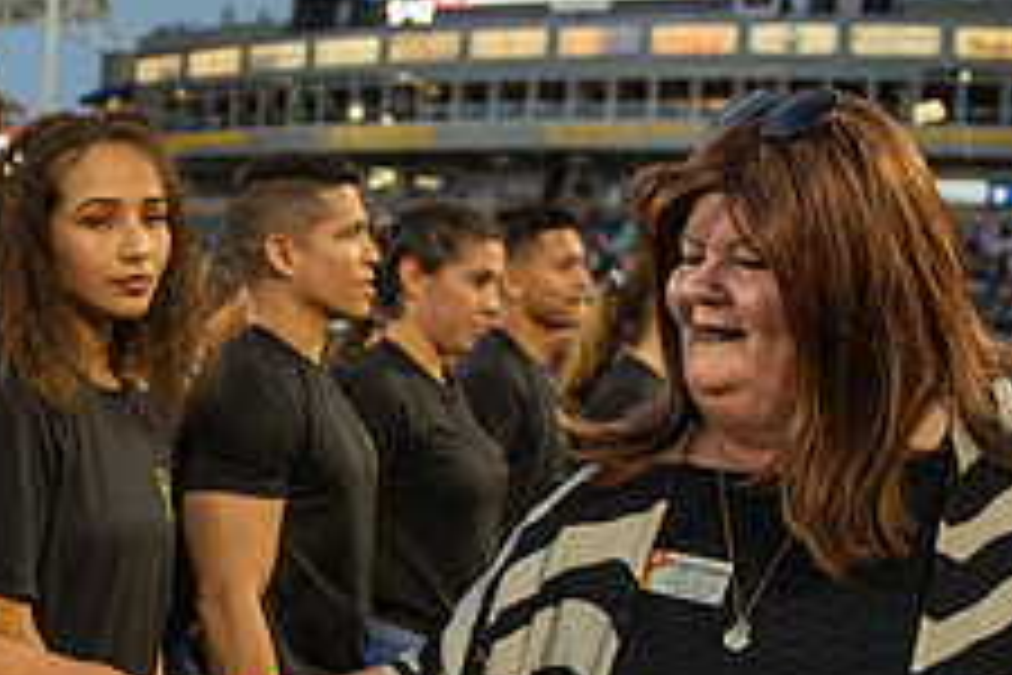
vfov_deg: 21.7
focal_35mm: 62
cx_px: 85
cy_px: 493
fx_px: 1743
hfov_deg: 30.8
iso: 400
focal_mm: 24
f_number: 2.8
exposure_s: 1/500
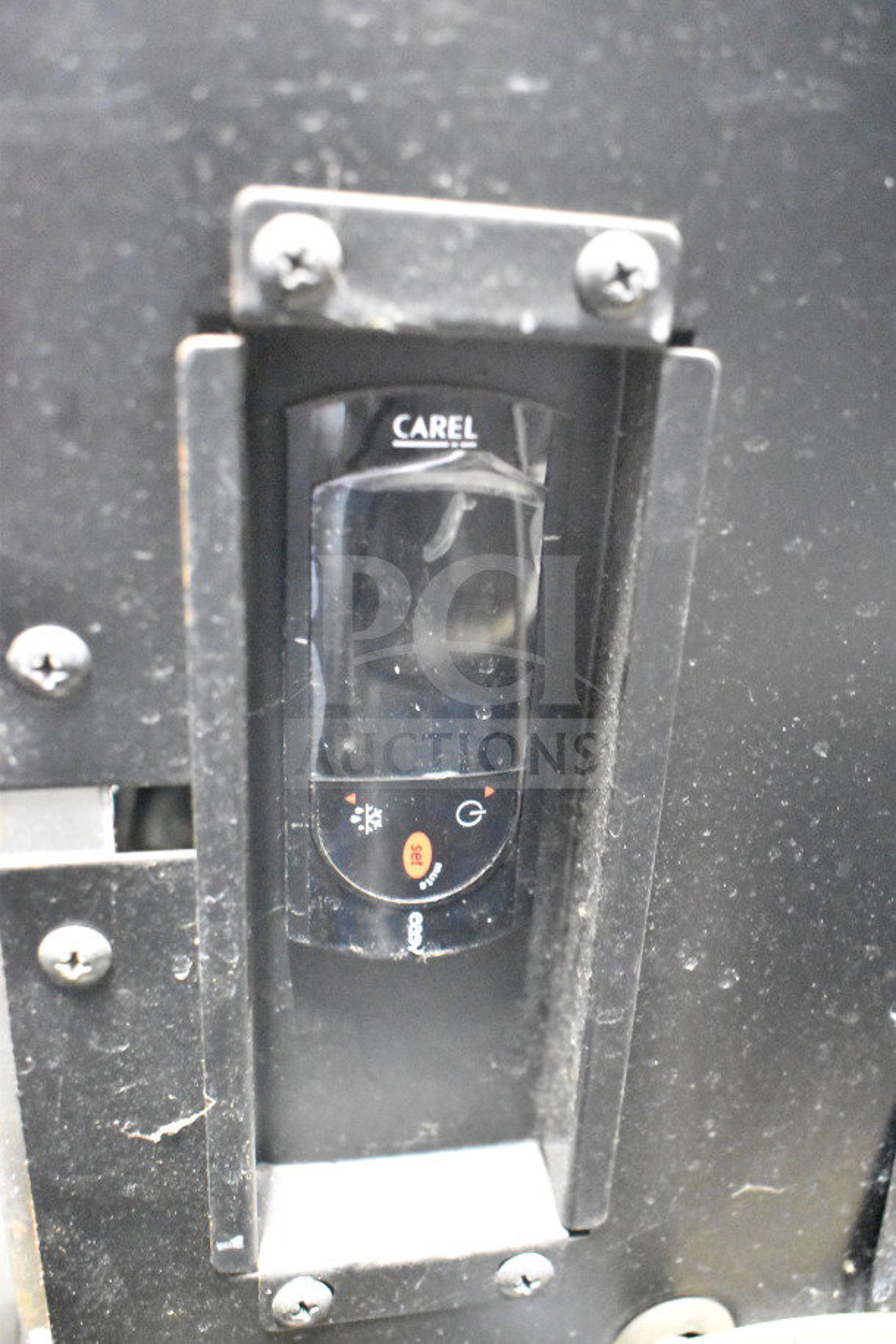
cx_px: 448
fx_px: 1232
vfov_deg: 57.2
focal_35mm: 33
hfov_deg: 40.0
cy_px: 672
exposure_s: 1/8
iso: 25600
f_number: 3.8
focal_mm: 22
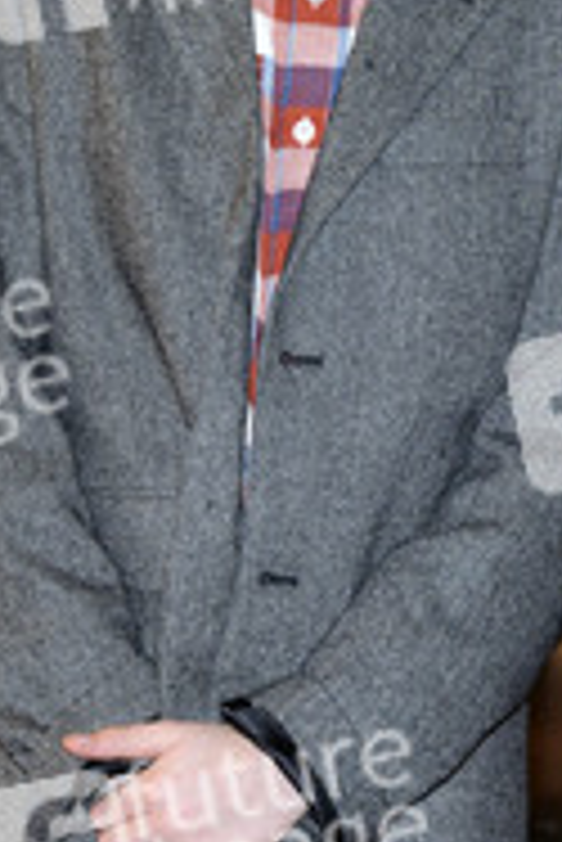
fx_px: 8390
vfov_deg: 5.7
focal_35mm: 359
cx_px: 330
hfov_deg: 3.8
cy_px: 162
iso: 640
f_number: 4.5
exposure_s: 1/125
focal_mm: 112
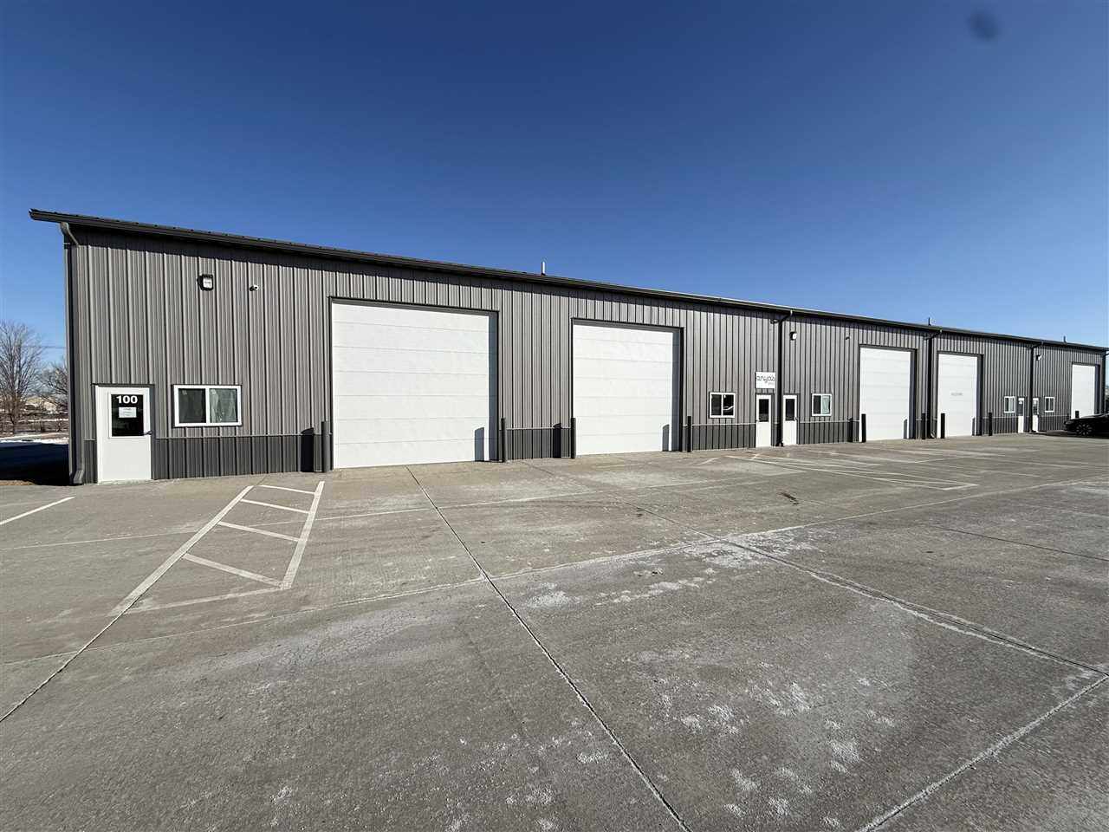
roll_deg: -0.3
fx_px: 449
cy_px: 416
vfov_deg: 85.7
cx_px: 554
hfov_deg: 102.1
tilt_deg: -2.1
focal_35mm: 14
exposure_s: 1/4762
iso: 50
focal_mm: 2.22
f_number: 2.2
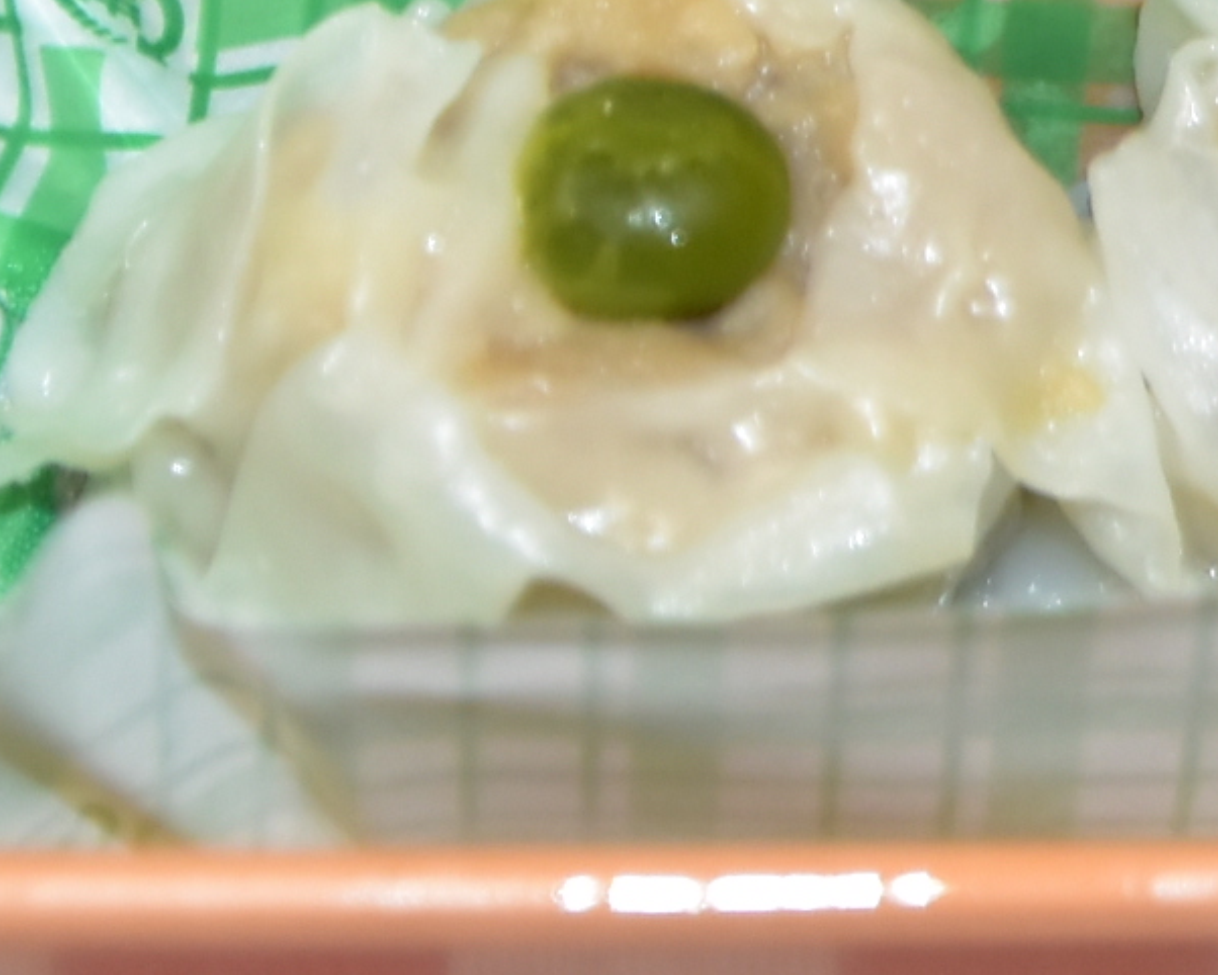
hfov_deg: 5.9
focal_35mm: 322
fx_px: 11611
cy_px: -655
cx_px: 1912
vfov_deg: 4.8
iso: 400
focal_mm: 46
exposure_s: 1/60
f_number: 4.8
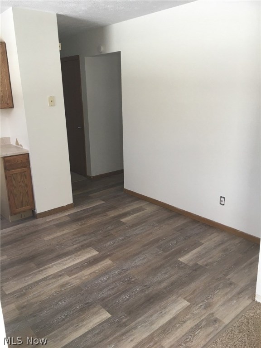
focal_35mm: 29
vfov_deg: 61.7
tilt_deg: -15.4
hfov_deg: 48.2
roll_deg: +1.1
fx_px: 292
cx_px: 130
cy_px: 174
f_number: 2.2
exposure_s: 1/40
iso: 32
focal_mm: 4.15
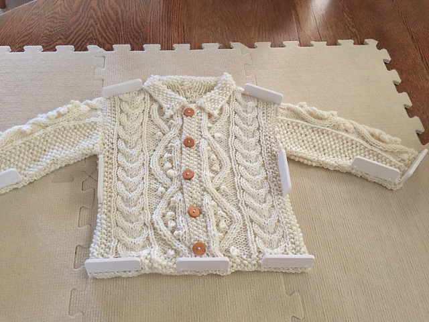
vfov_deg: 48.2
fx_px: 359
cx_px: 214
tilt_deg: -58.1
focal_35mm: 29
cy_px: 161
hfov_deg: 61.7
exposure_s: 1/4
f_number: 2.2
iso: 64
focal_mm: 4.15
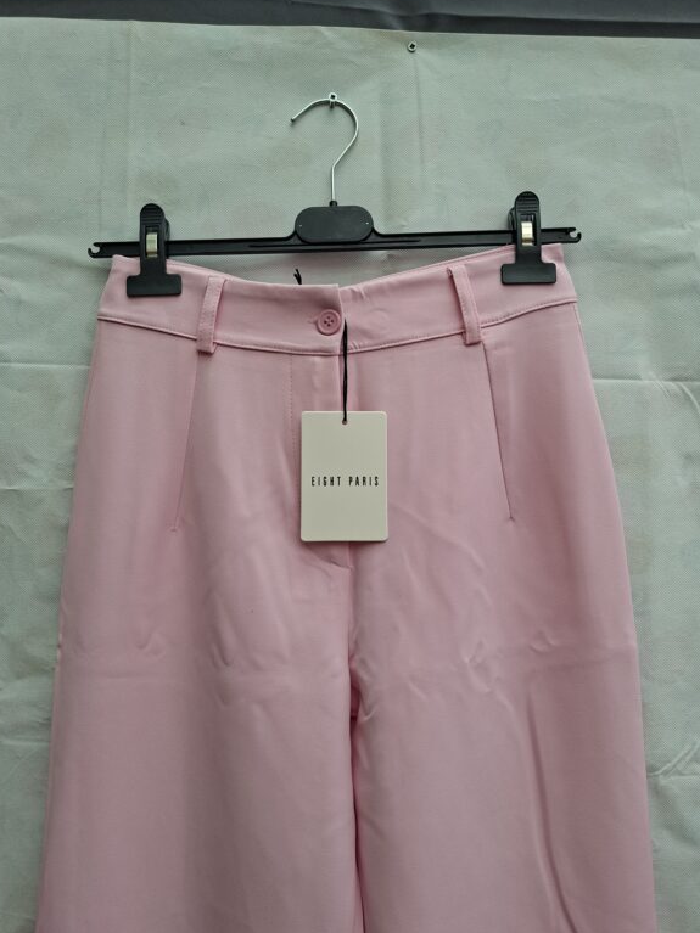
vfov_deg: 71.6
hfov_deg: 56.8
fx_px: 647
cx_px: 355
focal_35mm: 24
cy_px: 449
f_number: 1.8
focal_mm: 5.54
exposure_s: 1/152
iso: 50
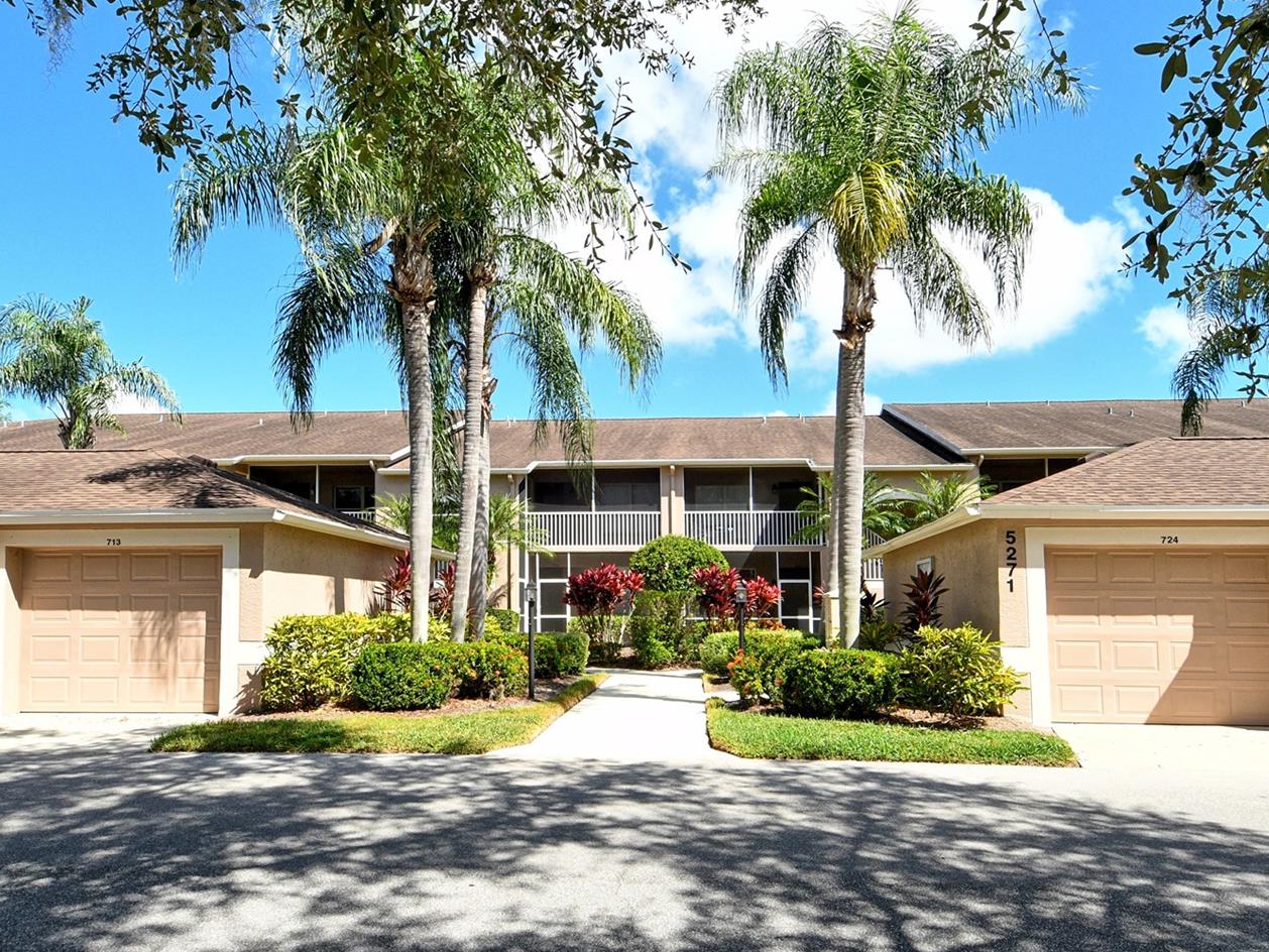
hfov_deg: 76.3
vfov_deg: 61.1
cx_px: 589
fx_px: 807
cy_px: 473
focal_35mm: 22
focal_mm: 12
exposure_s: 1/250
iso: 640
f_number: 16
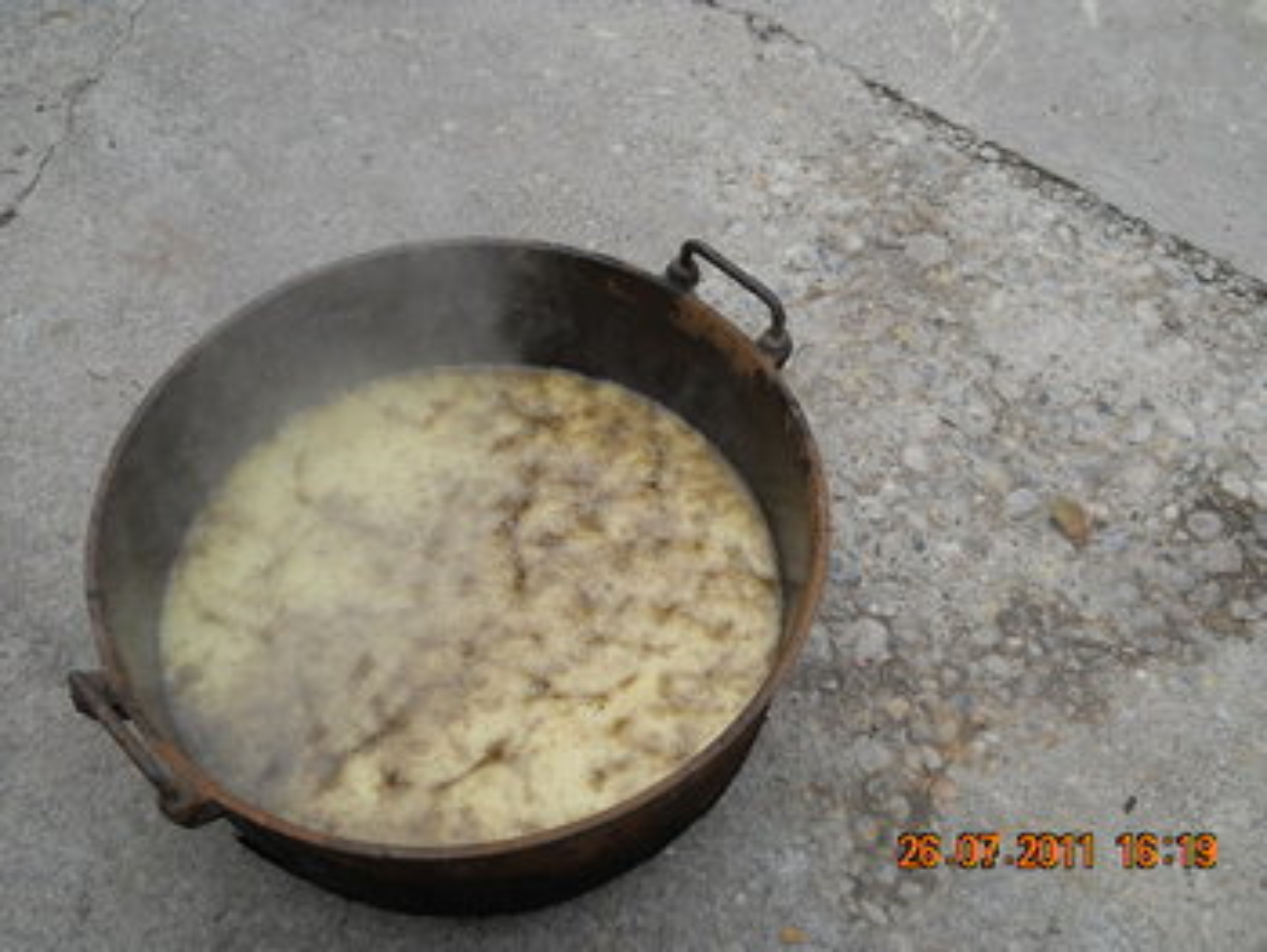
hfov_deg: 45.7
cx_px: 634
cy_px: 476
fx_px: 1502
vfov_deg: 35.2
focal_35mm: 41
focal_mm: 6.72
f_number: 3.1
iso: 80
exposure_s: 1/320
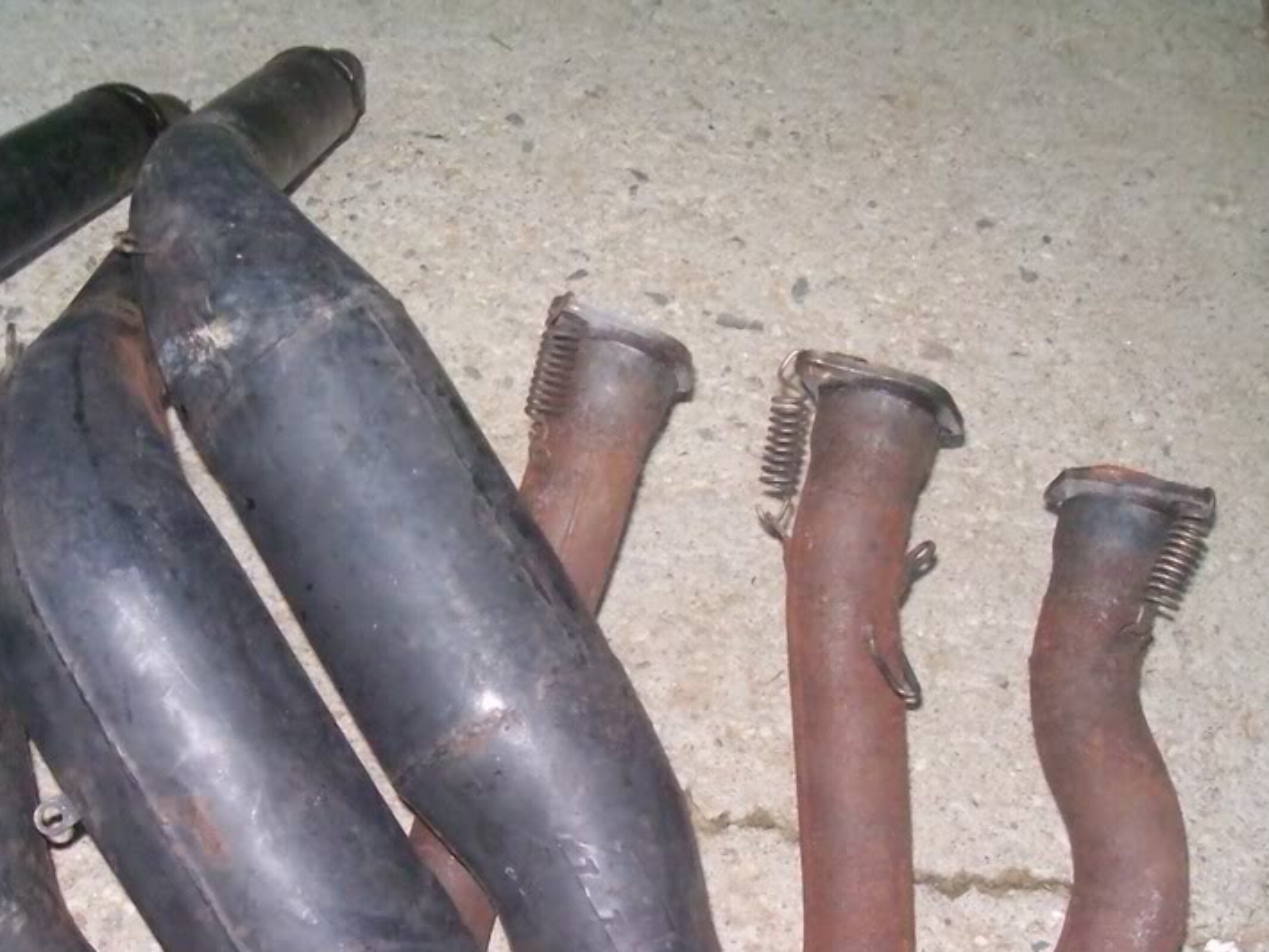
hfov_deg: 36.6
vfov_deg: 27.7
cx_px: 489
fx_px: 1907
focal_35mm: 52
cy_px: 682
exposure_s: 1/64
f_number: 2.7
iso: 160
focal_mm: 6
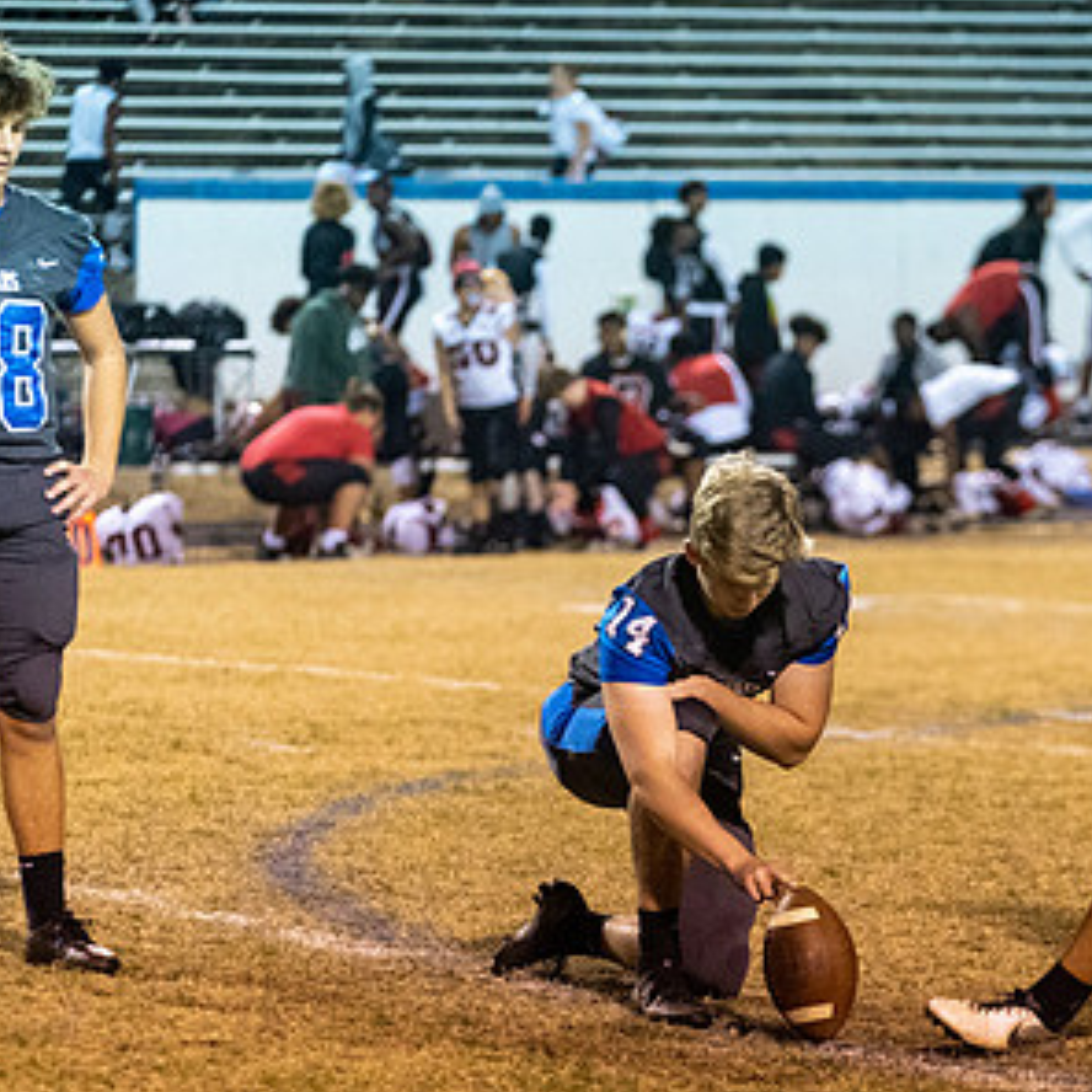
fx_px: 7317
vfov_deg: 8.5
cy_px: 677
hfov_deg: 8.5
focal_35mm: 205
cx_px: 874
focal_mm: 123
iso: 6400
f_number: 3.2
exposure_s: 1/500
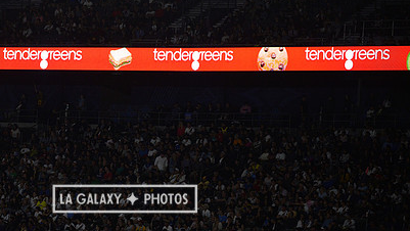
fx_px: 2882
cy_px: 45
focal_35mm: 265
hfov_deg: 8.1
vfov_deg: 4.6
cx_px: 125
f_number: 2.8
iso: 1600
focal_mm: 175
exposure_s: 1/3200
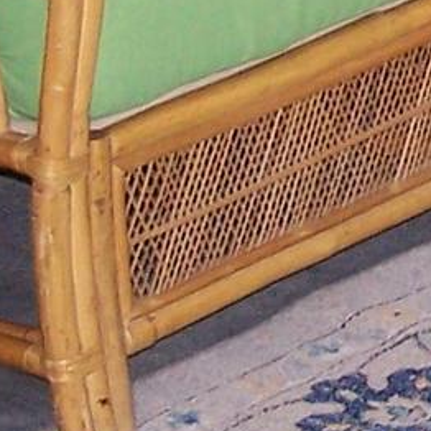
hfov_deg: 6.6
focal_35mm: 262
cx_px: 697
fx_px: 3691
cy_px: -72
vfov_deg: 6.6
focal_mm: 6.3
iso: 140
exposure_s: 1/60
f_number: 2.8
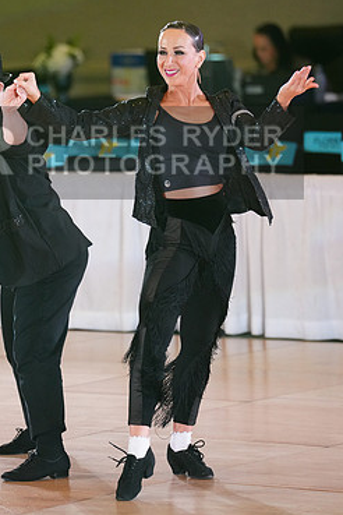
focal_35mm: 314
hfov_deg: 4.4
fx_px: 4487
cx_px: 112
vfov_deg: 6.6
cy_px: 154
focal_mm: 200
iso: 2500
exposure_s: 1/500
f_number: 2.8
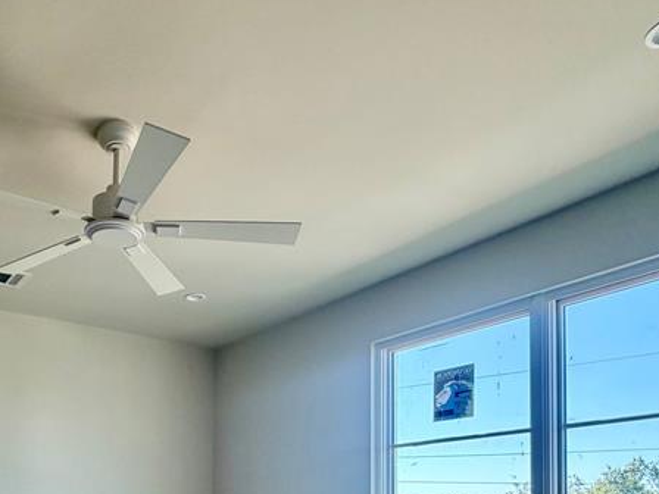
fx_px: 609
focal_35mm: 32
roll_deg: -0.4
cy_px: 502
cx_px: 140
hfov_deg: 53.4
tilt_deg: +1.9
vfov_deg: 38.7
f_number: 2.2
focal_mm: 2.22
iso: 64
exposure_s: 1/121
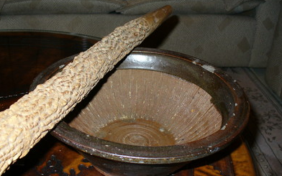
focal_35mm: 45
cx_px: 123
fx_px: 346
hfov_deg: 44.3
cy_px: 91
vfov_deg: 28.6
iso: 100
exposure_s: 1/60
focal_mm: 6.1
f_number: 2.8
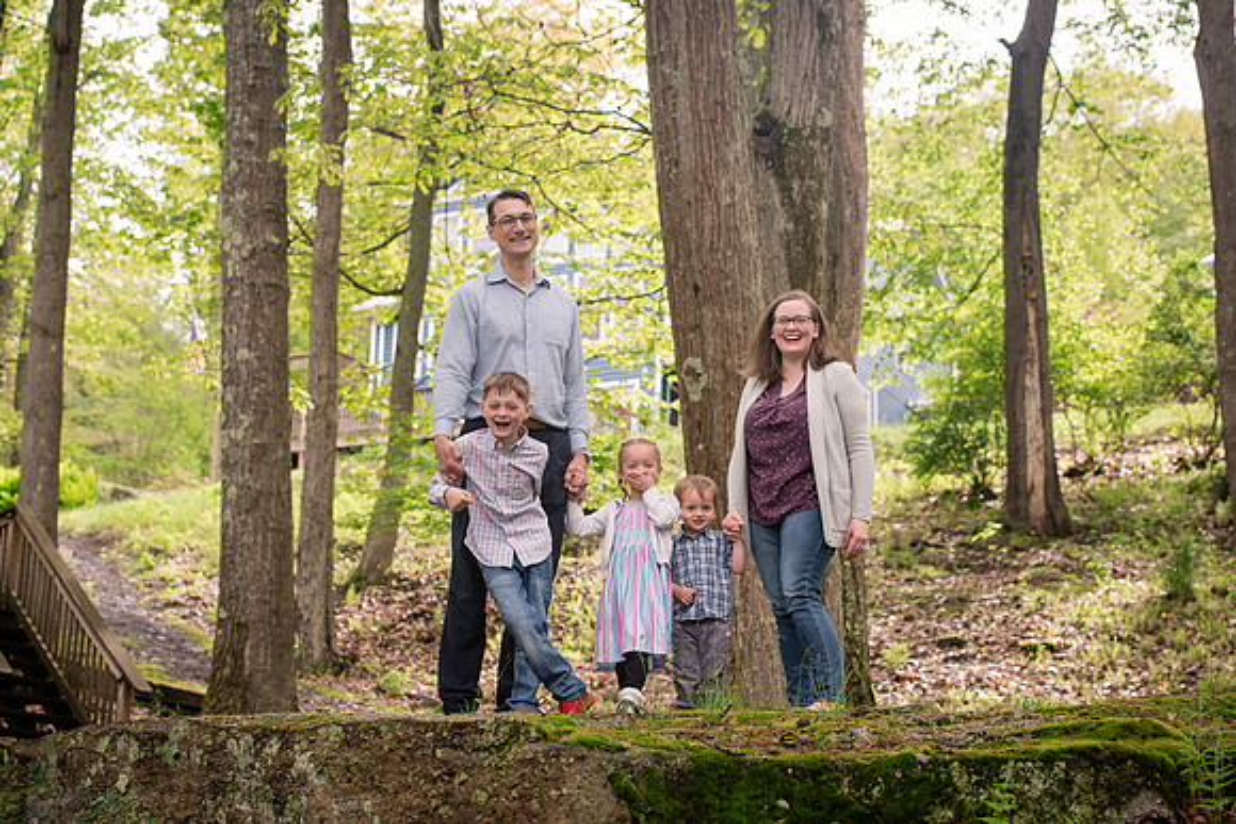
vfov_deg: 19.5
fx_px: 2404
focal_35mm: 70
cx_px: 618
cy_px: 412
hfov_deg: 28.8
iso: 640
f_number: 5
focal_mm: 70
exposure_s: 1/400
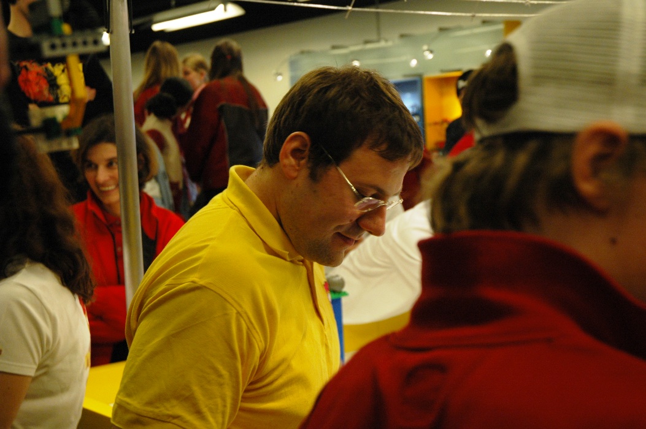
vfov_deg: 22.6
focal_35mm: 60
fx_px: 1076
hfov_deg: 33.4
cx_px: 323
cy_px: 214
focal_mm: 40
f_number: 4.5
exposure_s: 1/60
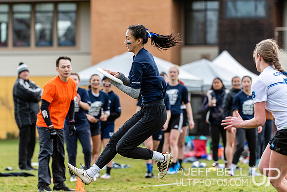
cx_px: 144
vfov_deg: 4.6
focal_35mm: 300
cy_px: 96
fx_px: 2392
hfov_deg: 6.9
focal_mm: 200
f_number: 4
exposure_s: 1/1250
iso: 720
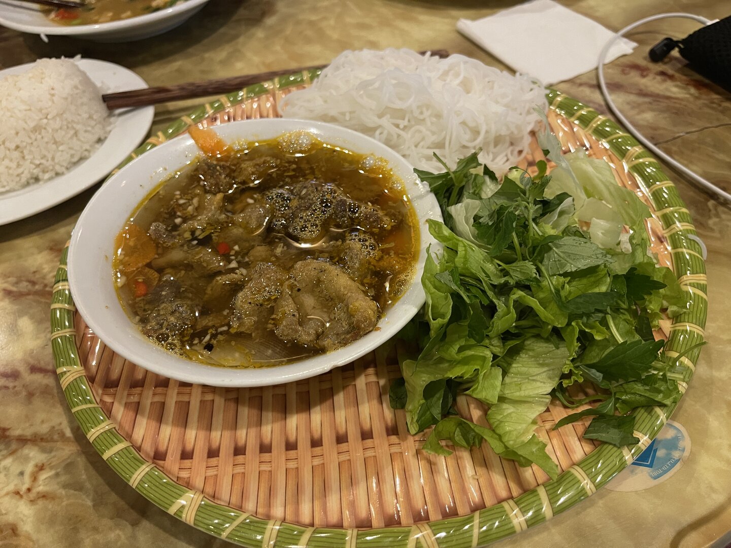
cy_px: 274
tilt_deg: -52.7
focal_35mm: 25
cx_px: 366
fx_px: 528
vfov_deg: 54.9
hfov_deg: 69.4
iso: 400
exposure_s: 1/50
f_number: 1.6
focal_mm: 5.1
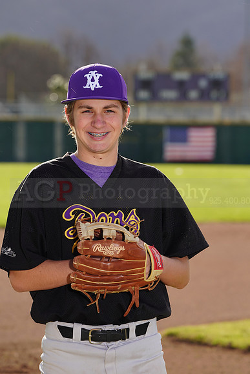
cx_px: 125
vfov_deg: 9.0
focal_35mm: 229
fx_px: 2384
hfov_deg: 6.0
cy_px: 187
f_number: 9
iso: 100
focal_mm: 229
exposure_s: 1/200
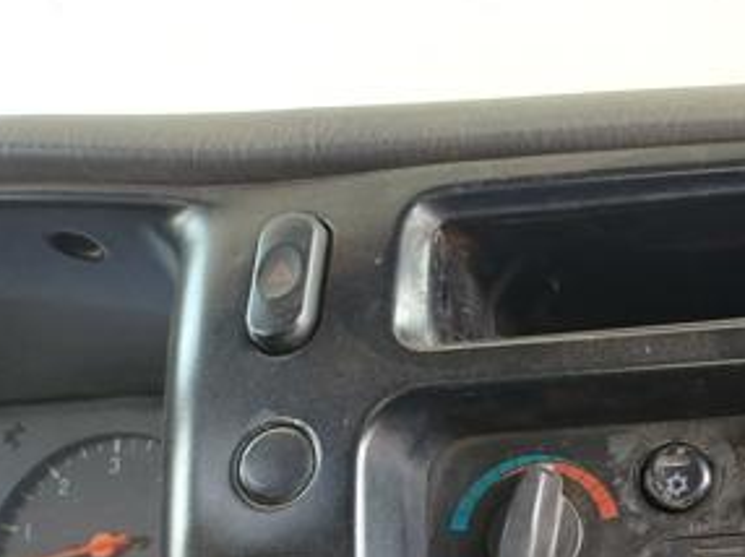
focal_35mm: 56
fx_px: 1204
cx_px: 792
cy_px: 523
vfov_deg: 25.1
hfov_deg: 31.1
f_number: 1.8
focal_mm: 4.65
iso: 100
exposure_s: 1/50
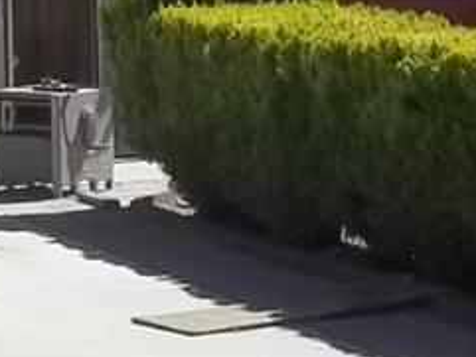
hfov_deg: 9.8
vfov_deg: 7.4
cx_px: -95
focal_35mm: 199
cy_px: -99
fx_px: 2738
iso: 64
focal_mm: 5.7
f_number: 8.8
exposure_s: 1/125
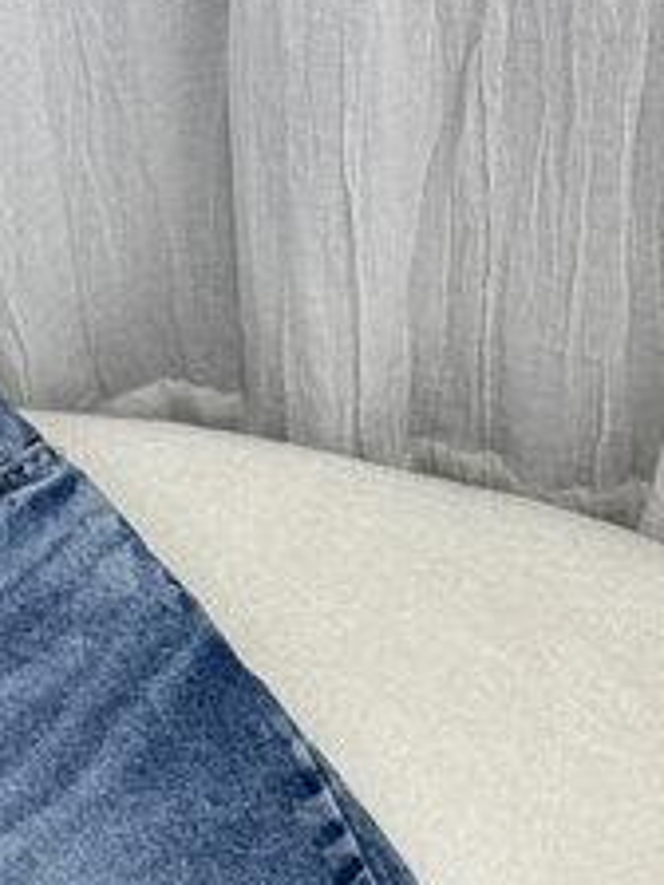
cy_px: 1029
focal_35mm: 114
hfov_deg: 13.0
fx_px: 2916
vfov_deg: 16.6
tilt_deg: -63.2
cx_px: 221
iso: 80
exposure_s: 1/50
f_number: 1.78
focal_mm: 6.76
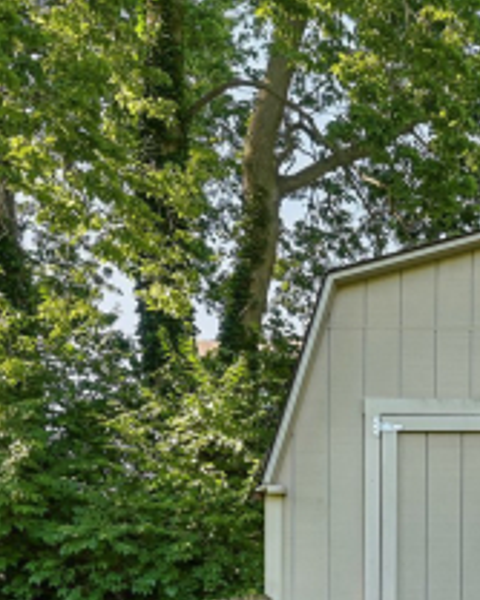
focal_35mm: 54
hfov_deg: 25.9
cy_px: 583
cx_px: 532
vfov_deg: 32.3
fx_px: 960
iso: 100
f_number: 8
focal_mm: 16
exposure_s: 1/30
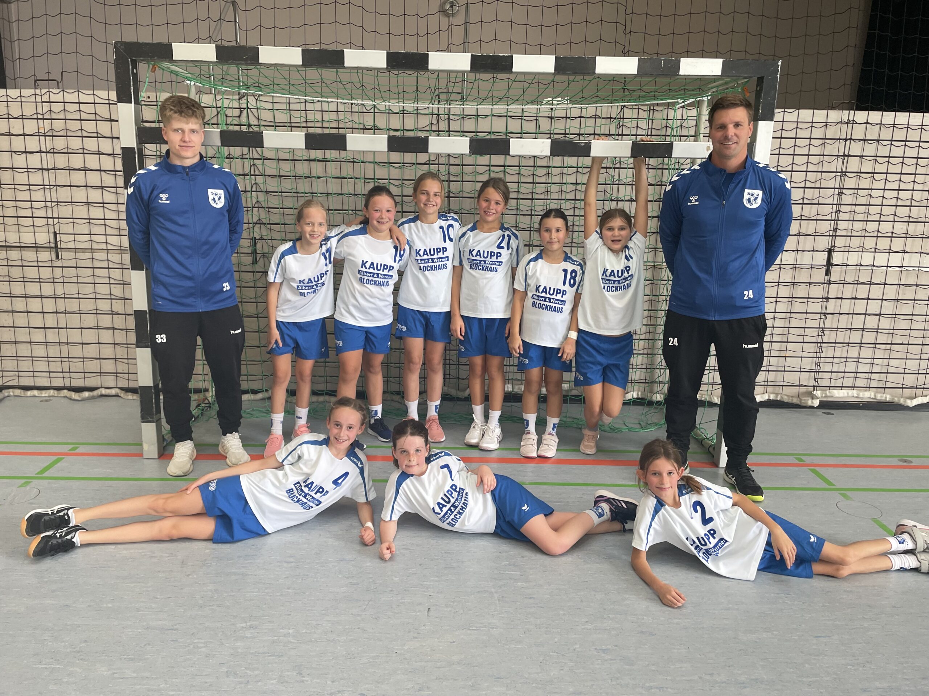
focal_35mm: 26
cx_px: 464
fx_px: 698
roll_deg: -1.3
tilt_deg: -13.8
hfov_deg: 67.3
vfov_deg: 53.1
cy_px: 348
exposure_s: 1/112
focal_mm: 4.2
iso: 125
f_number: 1.6
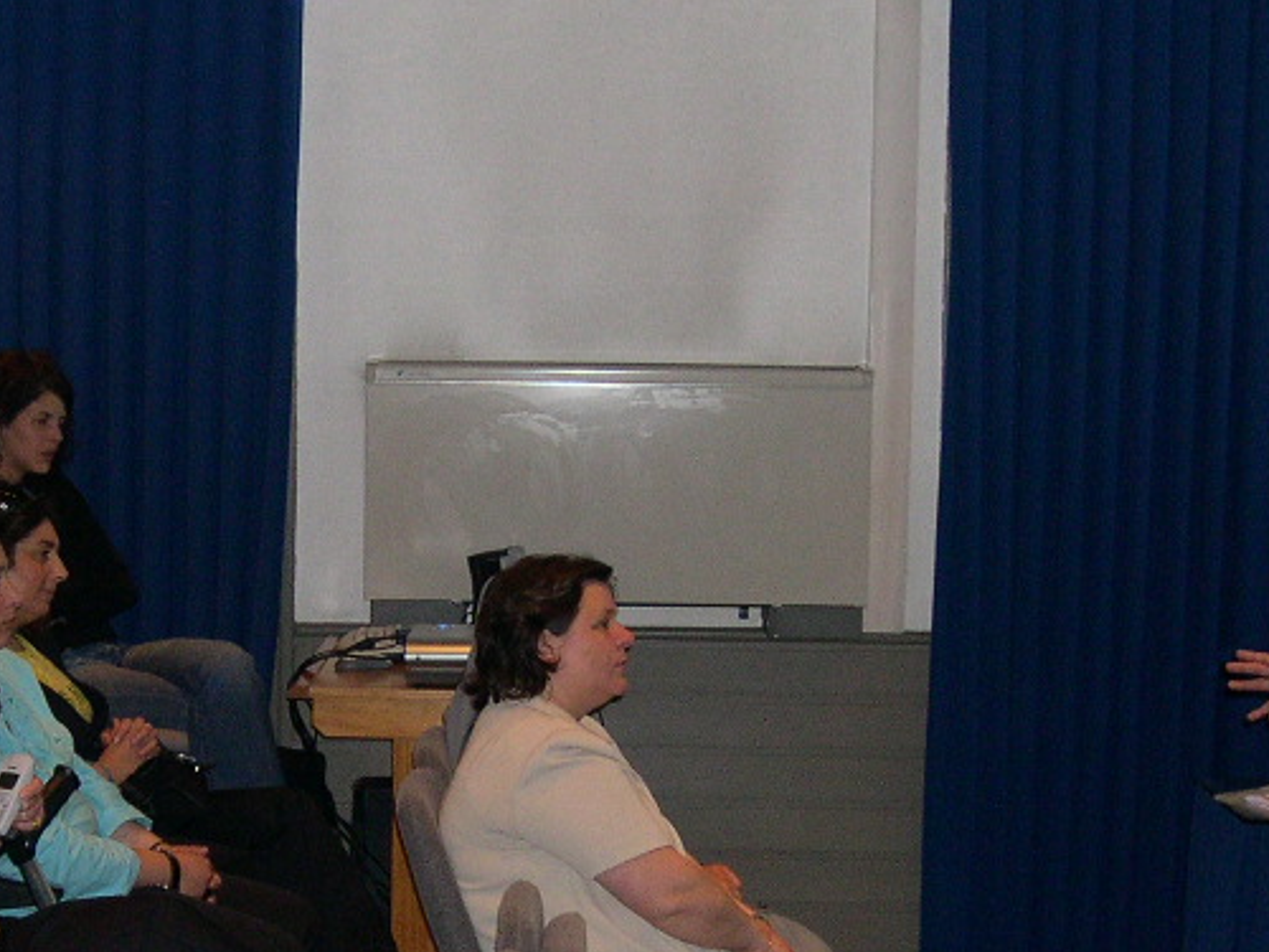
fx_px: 3153
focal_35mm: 86
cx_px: 358
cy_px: 688
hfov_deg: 22.6
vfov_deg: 17.1
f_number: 2.9
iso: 340
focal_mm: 9
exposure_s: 1/60
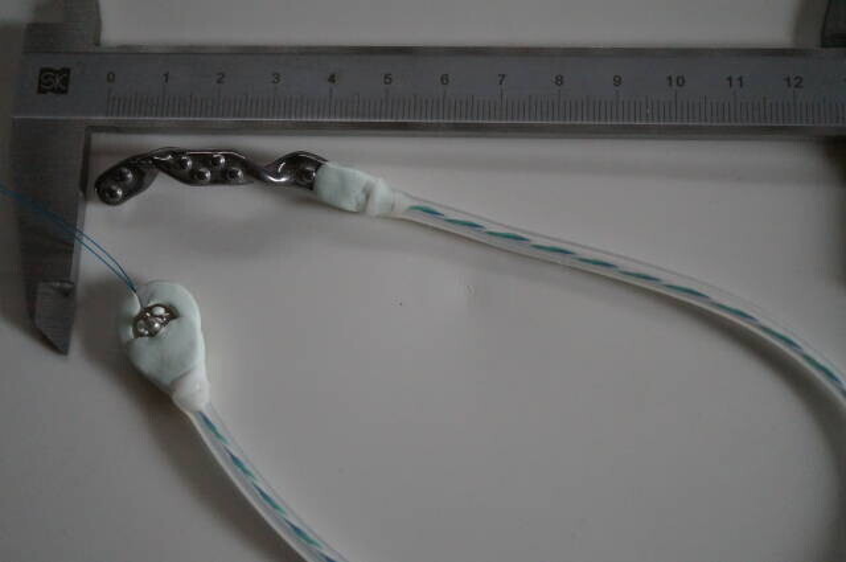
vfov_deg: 29.8
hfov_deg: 43.7
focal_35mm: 45
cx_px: 423
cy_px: 281
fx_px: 1056
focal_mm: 30
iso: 3200
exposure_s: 1/160
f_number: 3.5
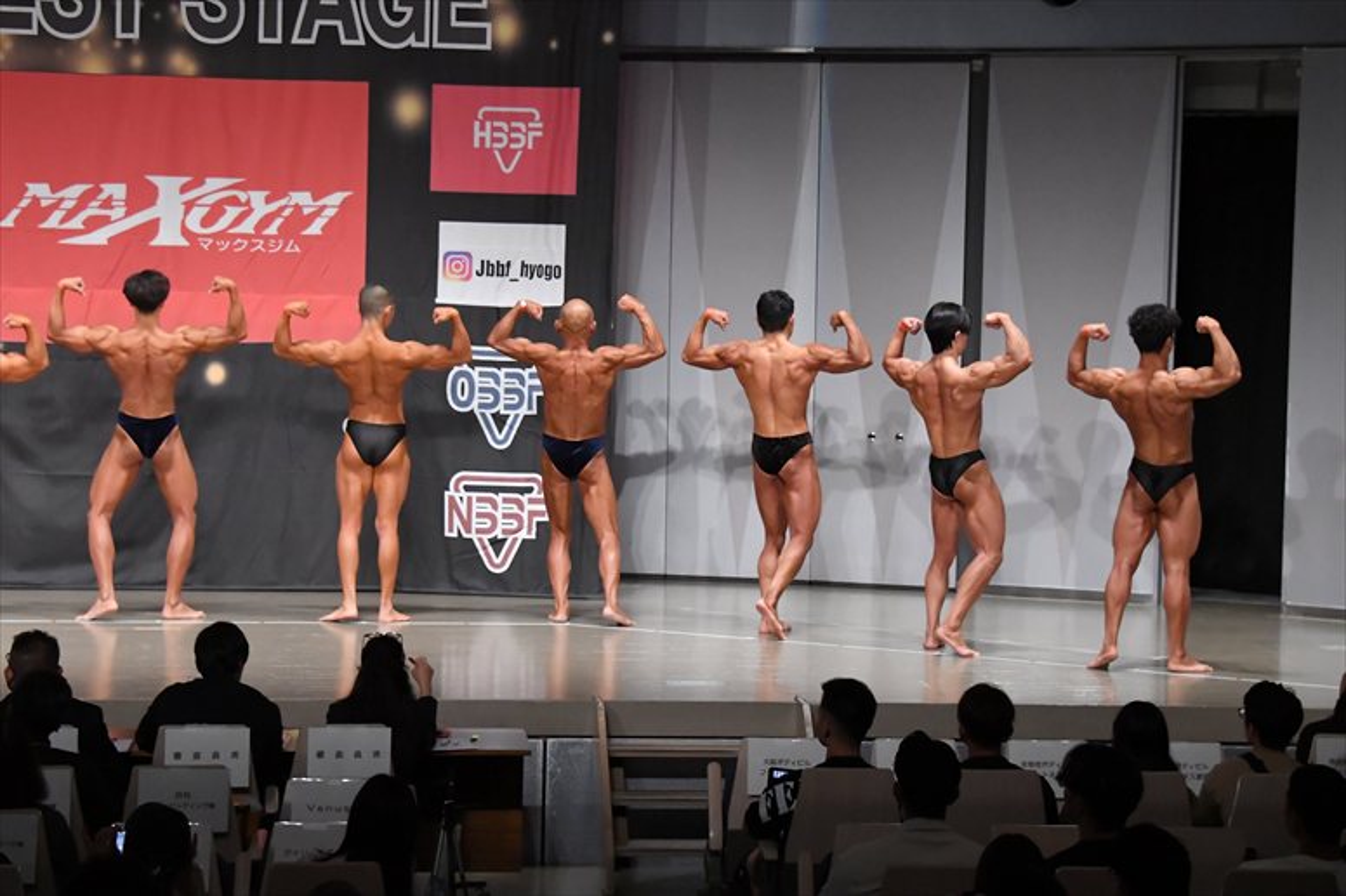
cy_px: 448
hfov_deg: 21.0
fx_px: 3625
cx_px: 673
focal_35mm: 97
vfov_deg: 14.1
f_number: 5.6
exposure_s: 1/400
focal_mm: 65
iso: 6400
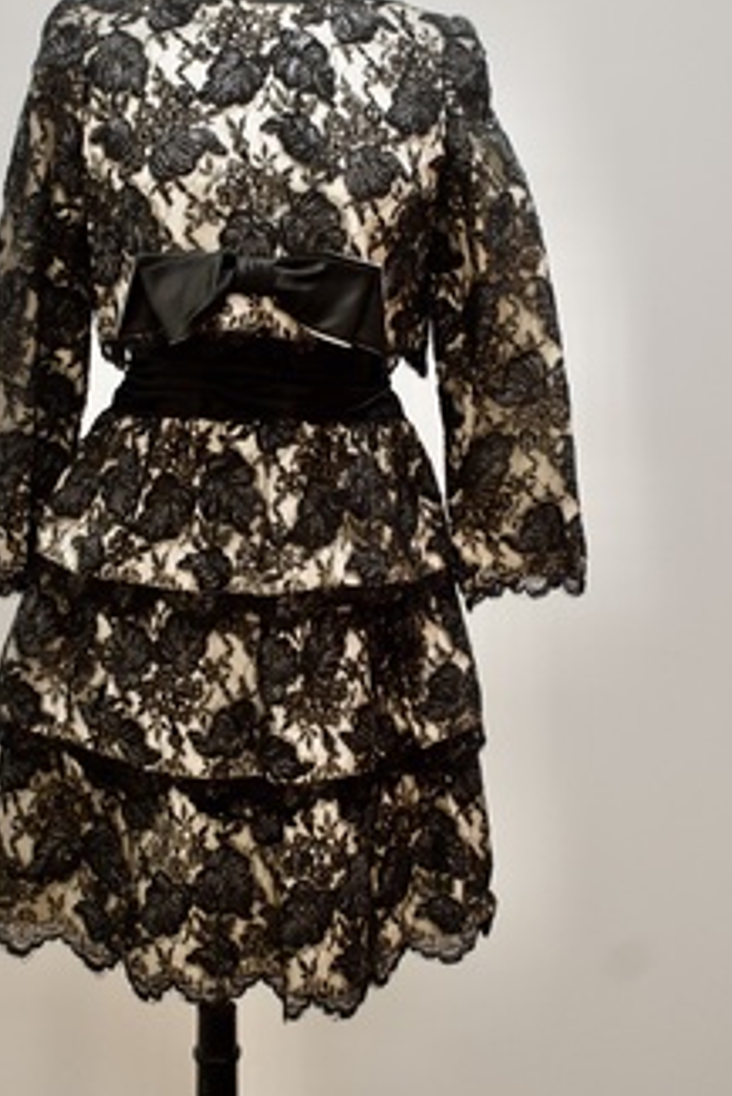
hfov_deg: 25.1
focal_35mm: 54
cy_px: 438
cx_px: 317
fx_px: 1645
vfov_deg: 36.7
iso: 800
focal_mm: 26
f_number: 3.8
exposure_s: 1/160
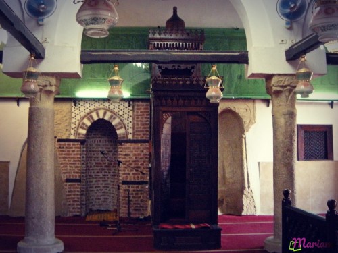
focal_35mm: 35
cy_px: 126
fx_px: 342
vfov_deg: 40.7
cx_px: 169
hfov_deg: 52.6
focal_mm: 5.9
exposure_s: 1/18.3
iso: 400
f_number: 3.8
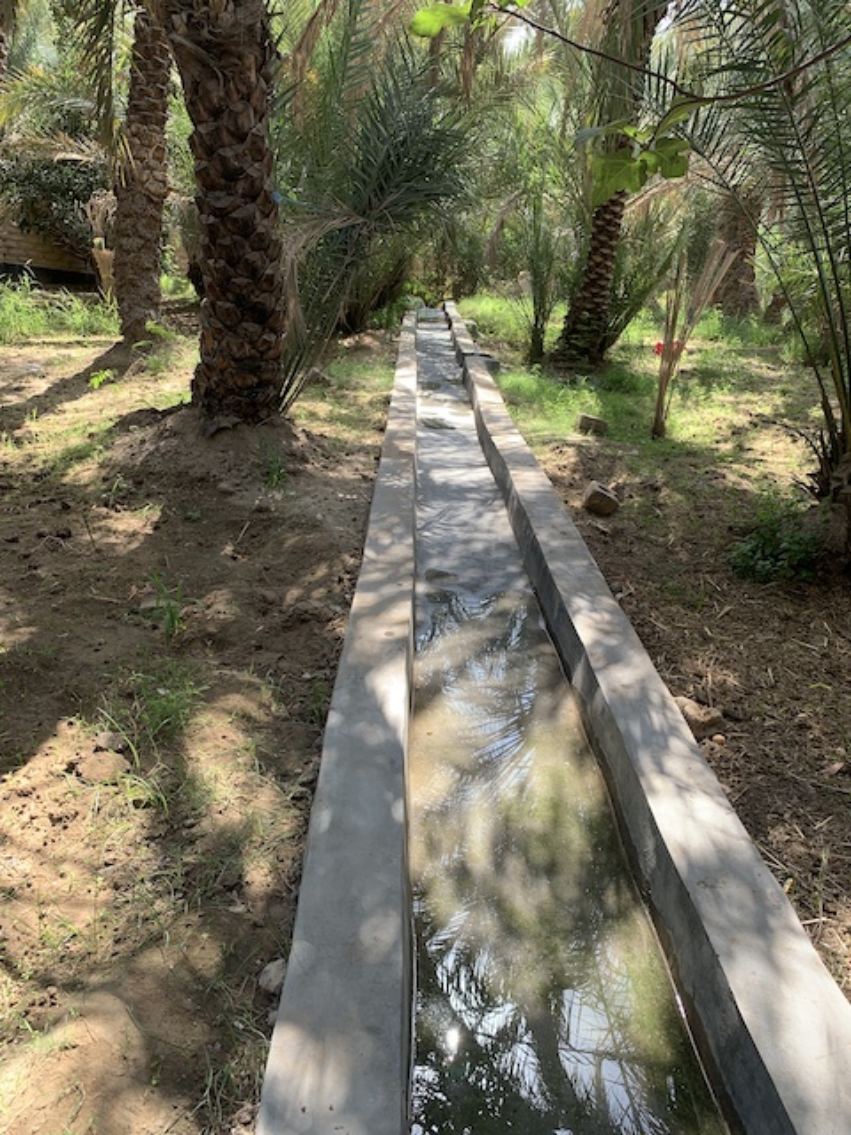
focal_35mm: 26
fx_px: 852
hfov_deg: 53.1
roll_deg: -2.9
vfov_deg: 67.3
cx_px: 426
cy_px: 568
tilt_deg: -19.3
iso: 25
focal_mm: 4.25
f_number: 1.8
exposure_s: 1/191
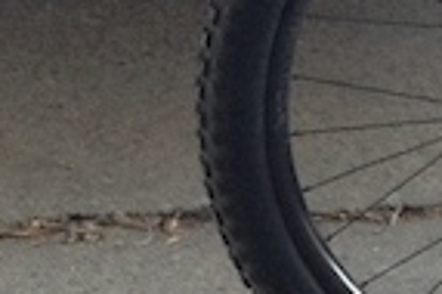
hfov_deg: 7.8
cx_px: -114
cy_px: 309
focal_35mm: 261
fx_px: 3201
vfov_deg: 5.2
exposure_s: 1/40
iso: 50
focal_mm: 4.28
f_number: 2.4
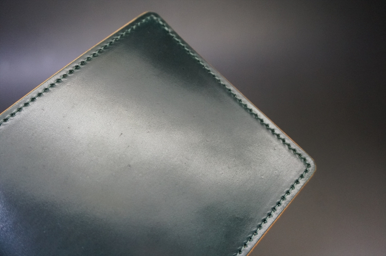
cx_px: 193
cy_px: 128
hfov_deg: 53.2
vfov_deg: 36.8
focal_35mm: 36
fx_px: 385
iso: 2000
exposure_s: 1/160
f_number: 4.5
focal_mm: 24
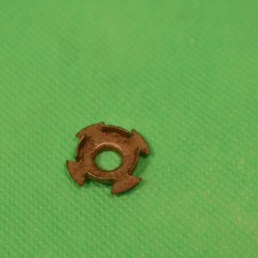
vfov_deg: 14.2
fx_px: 1035
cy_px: 137
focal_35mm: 123
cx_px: 111
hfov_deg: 14.2
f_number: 5.6
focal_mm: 55
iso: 100
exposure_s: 1/100
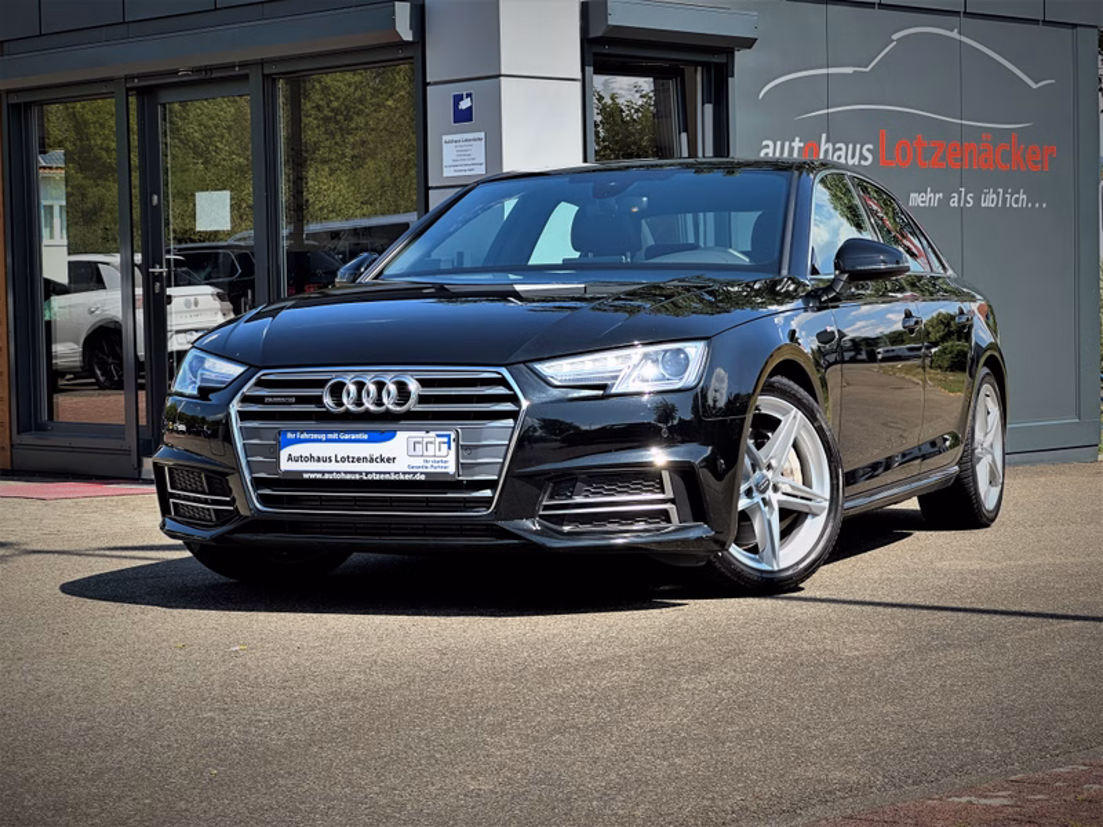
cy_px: 414
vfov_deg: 19.1
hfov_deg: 25.3
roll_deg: +1.5
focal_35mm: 77
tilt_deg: -3.6
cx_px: 552
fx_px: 2454
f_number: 2.8
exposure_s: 1/342
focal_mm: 9
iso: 32
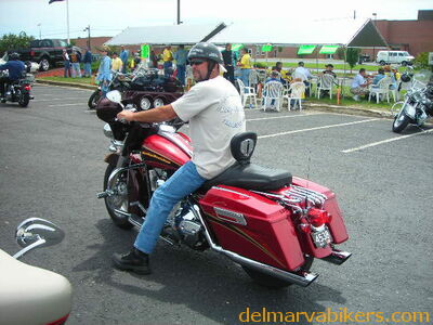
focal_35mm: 38
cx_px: 216
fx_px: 475
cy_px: 162
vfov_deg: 37.7
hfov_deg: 49.0
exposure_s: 1/365
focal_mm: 6.3
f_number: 3.2
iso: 50
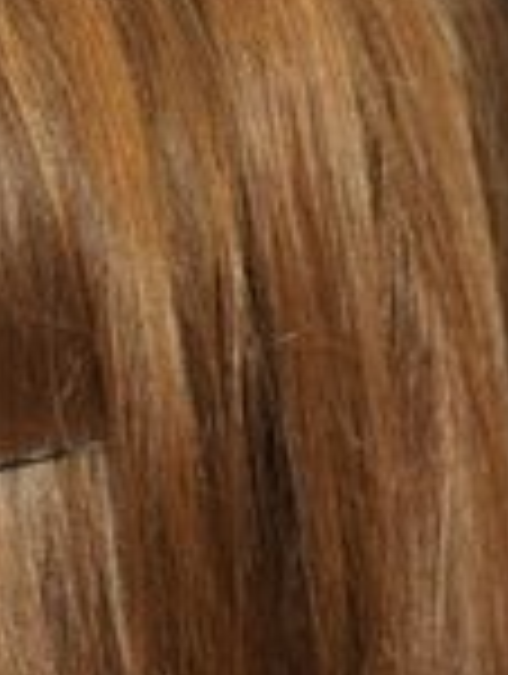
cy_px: 436
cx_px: -607
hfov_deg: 3.4
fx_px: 8527
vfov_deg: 4.5
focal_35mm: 437
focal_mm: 70
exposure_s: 1/125
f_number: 5.6
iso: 400
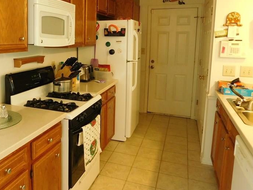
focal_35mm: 34
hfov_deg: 52.2
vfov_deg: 41.5
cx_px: 71
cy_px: 72
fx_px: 249
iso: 400
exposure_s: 1/20
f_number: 3
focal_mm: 4
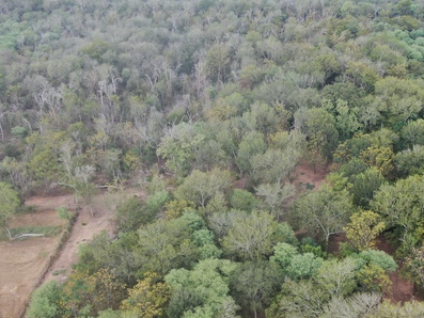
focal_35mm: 50
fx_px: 613
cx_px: 307
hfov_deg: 37.4
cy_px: 237
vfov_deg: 28.7
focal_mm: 5.33
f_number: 3.1
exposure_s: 1/200
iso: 100
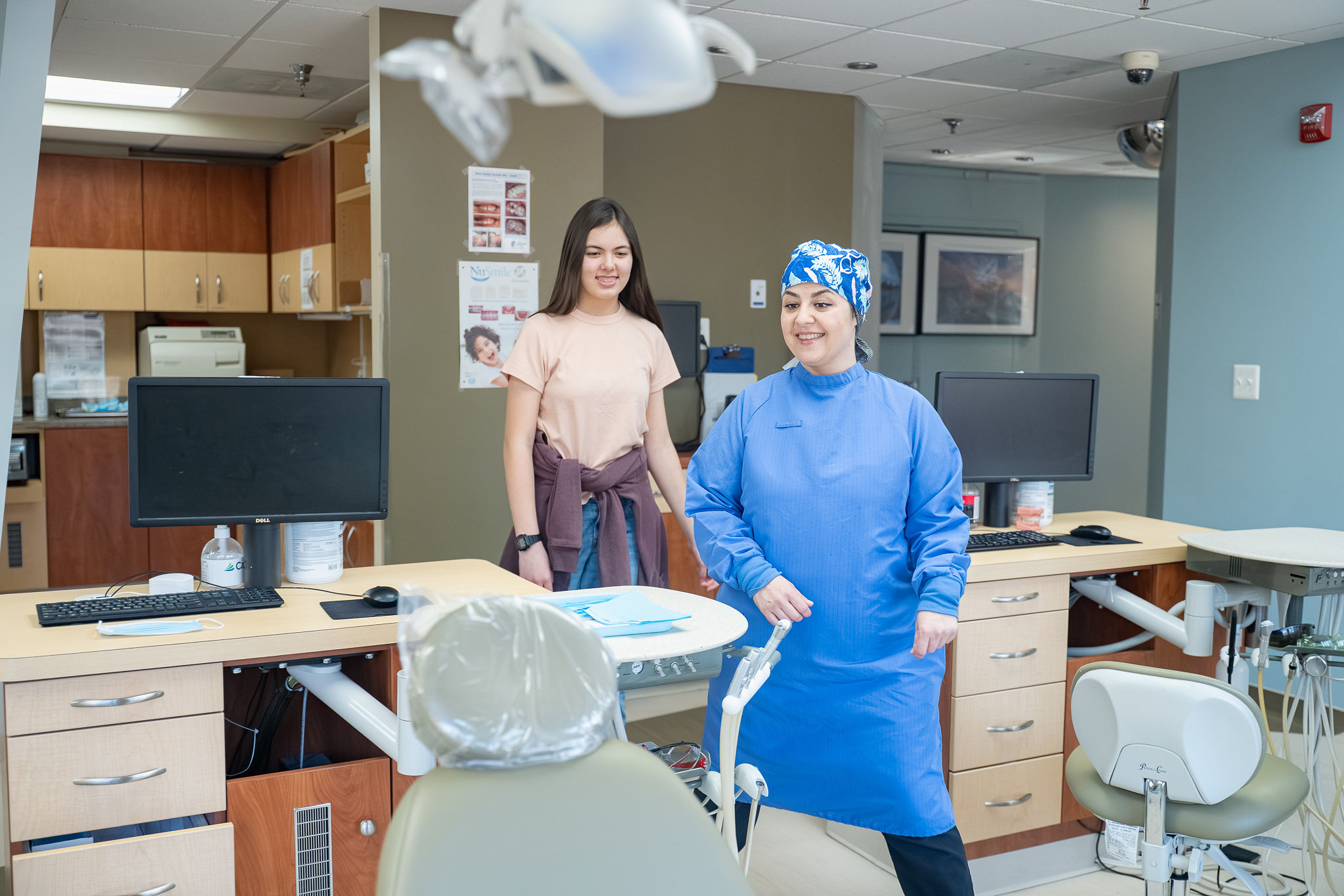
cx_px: 672
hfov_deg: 51.9
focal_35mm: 37
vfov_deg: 35.9
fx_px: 1381
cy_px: 448
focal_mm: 37
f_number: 2.8
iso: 5000
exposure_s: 1/250
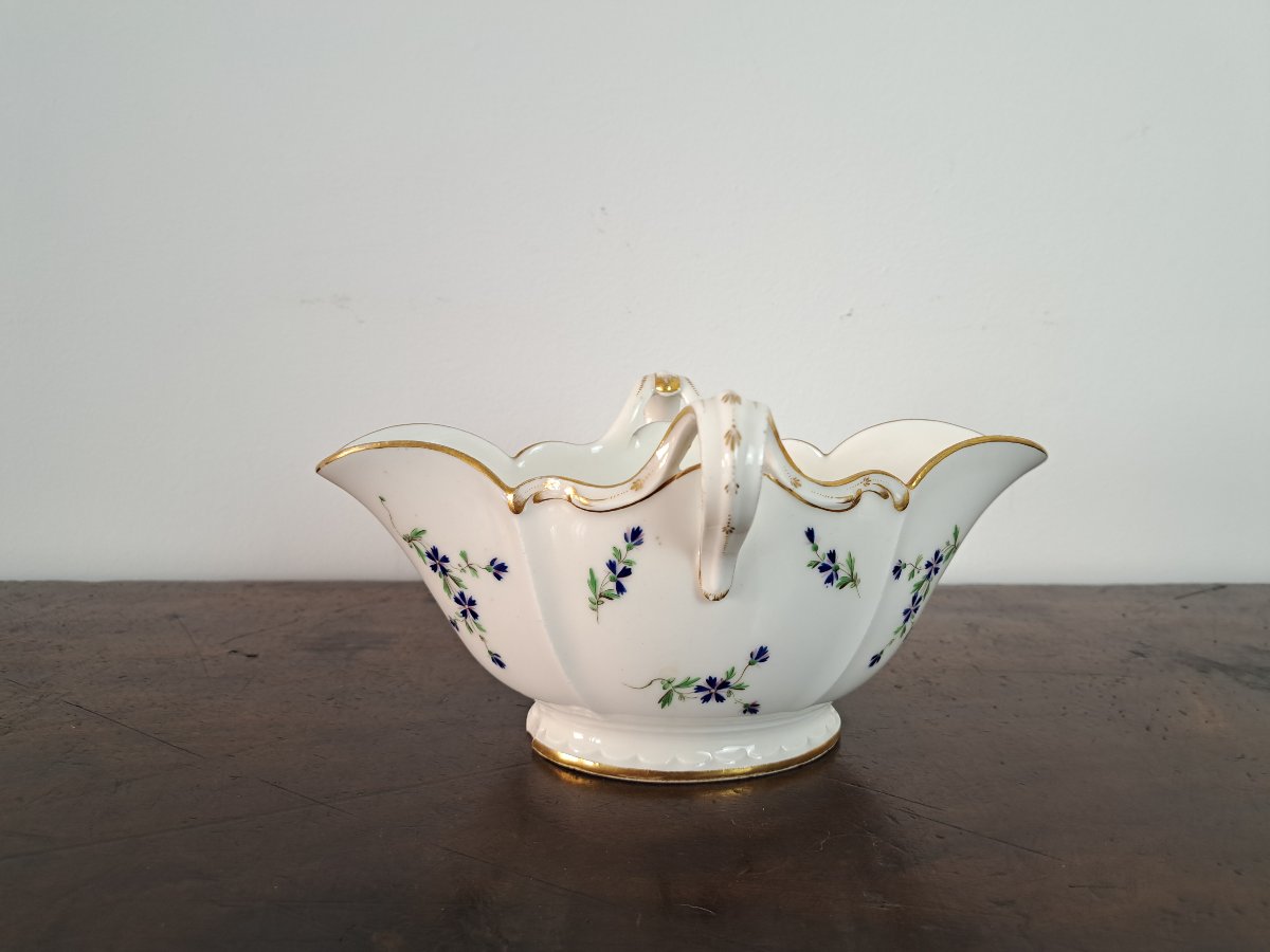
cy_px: 476
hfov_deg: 71.6
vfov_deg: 56.8
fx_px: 881
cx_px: 635
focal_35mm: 24
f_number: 1.8
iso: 80
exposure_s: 1/50
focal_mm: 5.23
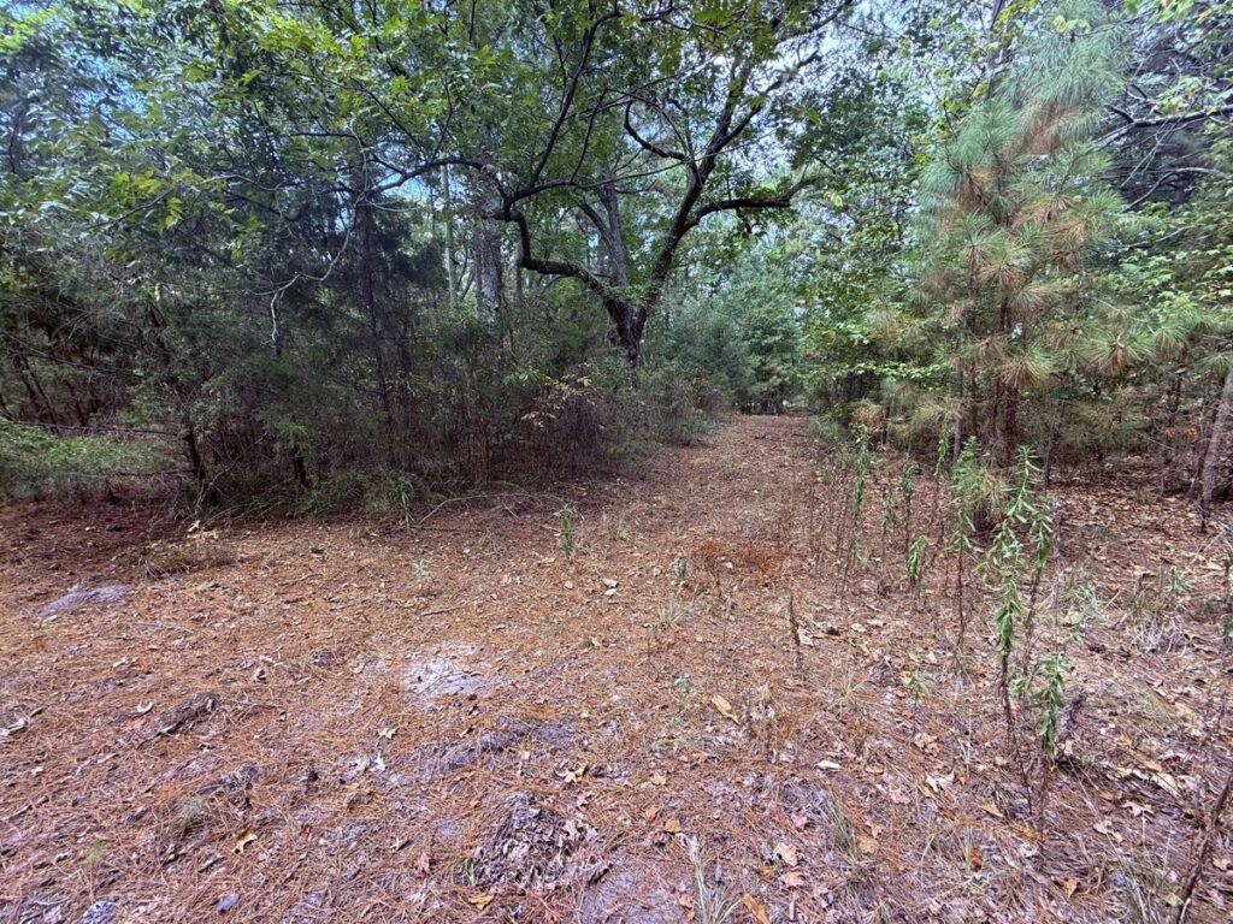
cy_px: 462
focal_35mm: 14
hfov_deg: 102.1
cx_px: 616
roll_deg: -1.1
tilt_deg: -10.6
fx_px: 499
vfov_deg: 85.7
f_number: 2.2
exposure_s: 1/106
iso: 40
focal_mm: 2.22
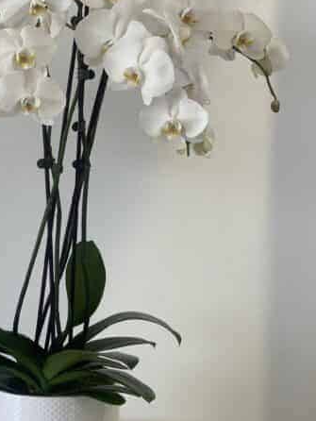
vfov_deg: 18.0
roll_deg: -1.1
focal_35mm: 109
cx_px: 64
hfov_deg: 13.5
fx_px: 1325
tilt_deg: -9.4
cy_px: 215
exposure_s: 1/120
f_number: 2.2
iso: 160
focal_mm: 7.5
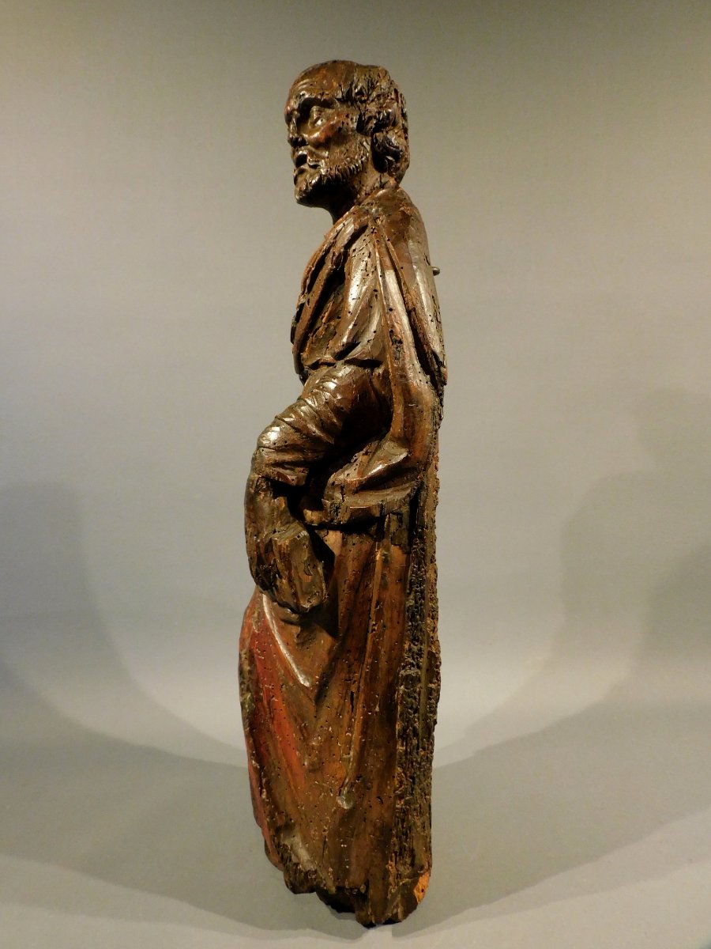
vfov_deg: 71.6
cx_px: 356
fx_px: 657
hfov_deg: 56.8
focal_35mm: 24
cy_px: 474
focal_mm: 4.3
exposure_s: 1/30
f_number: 3.3
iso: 400
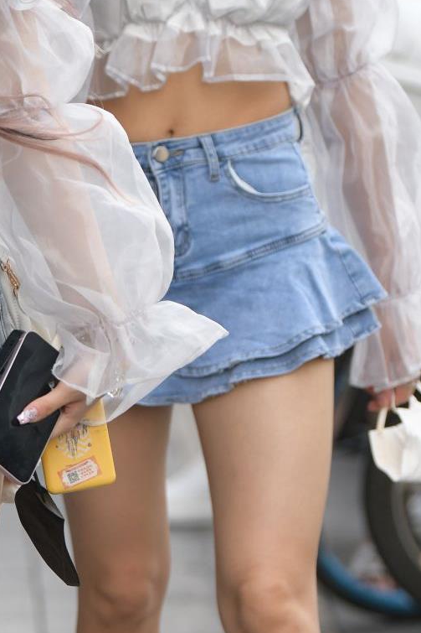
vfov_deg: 4.7
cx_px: -196
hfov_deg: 3.1
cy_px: 321
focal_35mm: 443
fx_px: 7774
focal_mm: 135
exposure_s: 1/640
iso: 500
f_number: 3.2
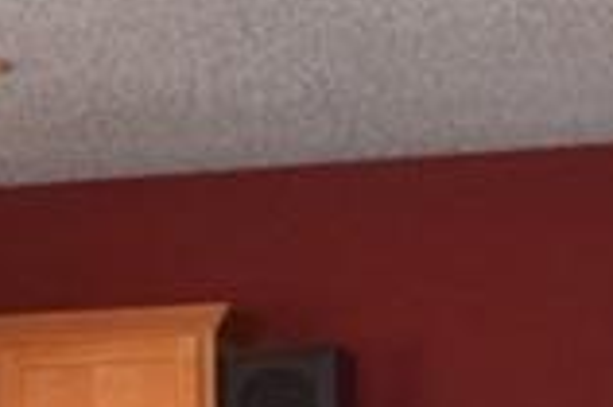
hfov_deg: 11.7
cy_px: 1132
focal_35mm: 175
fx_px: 2977
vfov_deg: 7.1
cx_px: 50
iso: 800
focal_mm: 18
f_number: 5
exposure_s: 1/100
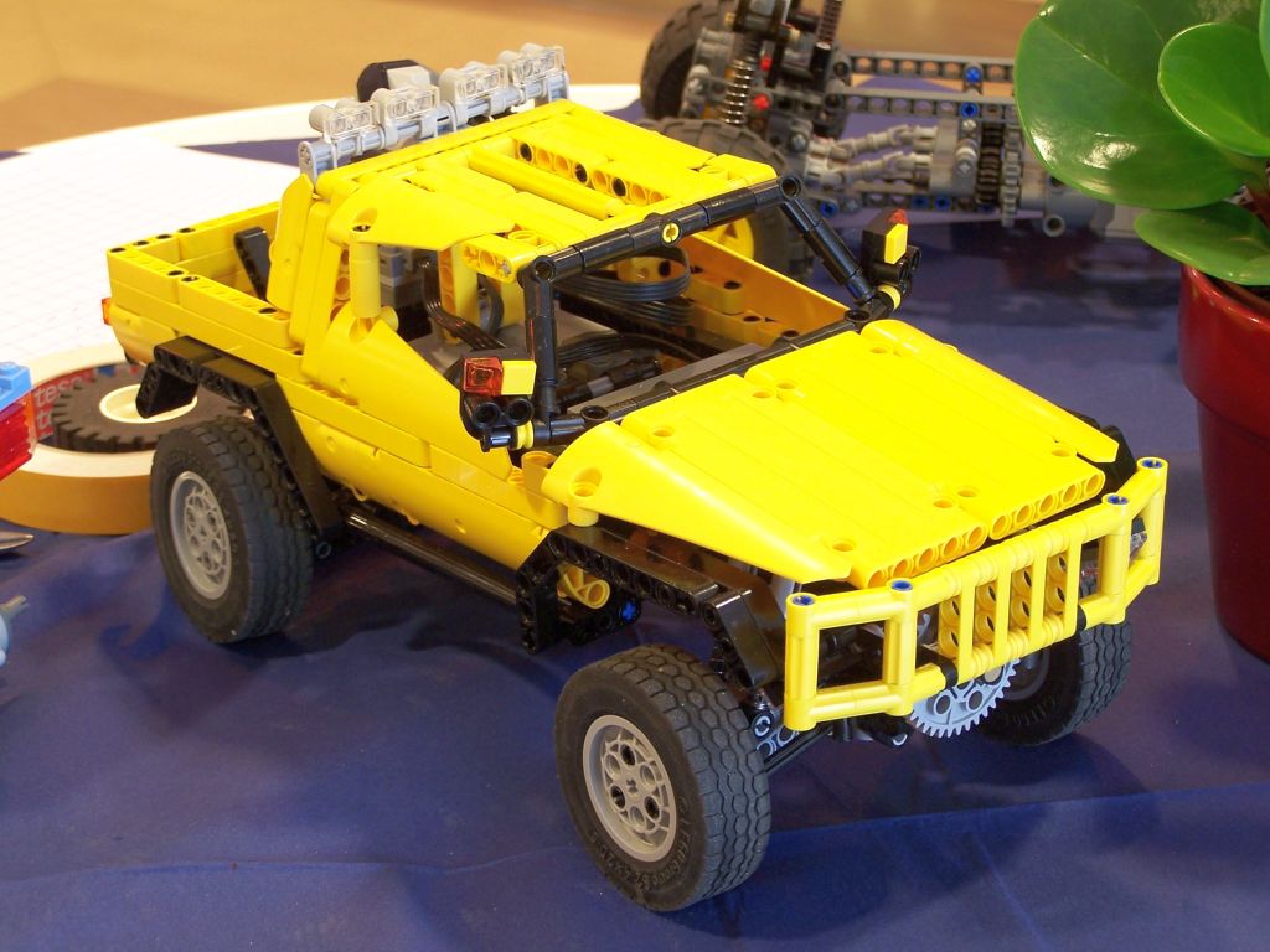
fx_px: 3008
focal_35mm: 82
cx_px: 635
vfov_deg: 18.0
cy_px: 476
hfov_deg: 23.8
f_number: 3.2
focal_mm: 13.7
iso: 80
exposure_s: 1/6
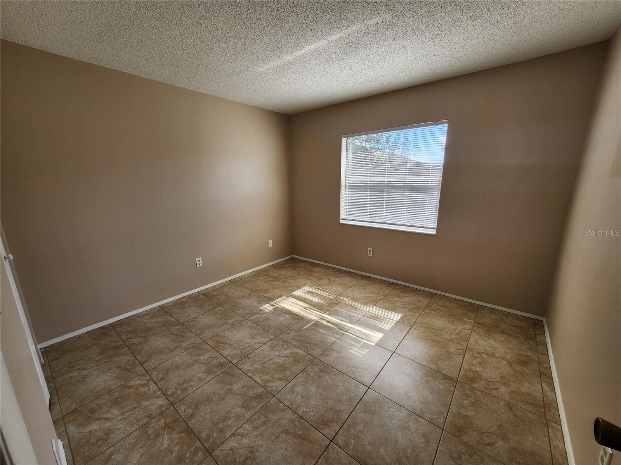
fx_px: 233
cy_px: 232
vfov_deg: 89.9
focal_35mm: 13
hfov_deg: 106.2
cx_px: 310
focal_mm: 1.74
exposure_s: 1/138
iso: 32
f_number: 2.2
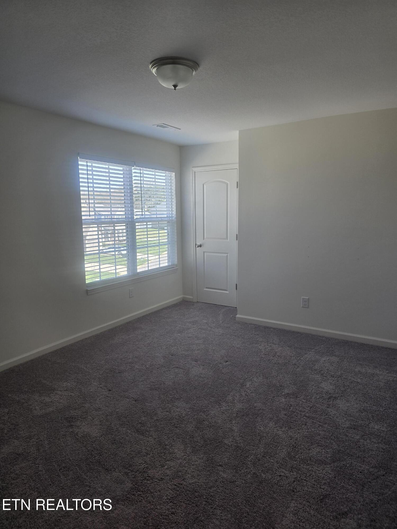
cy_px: 264
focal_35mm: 23
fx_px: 352
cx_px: 198
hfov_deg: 58.9
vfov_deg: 73.9
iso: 64
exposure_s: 1/180
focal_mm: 6.3
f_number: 1.7
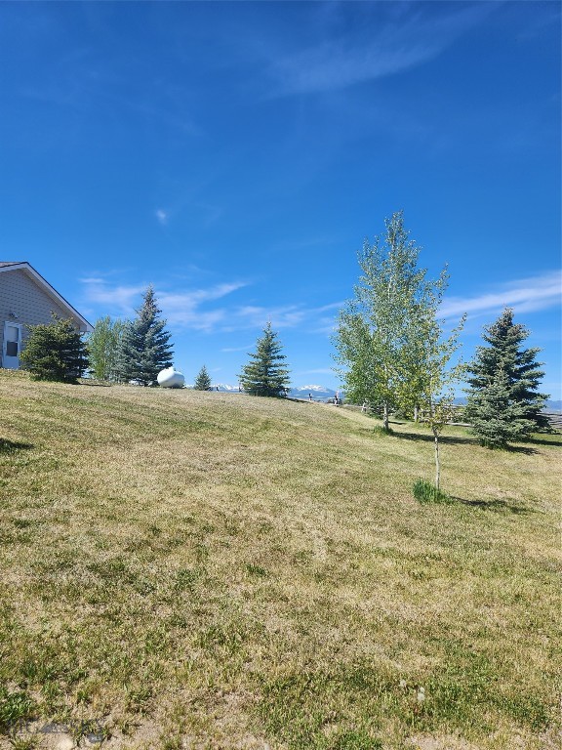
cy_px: 375
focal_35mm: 23
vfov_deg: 73.9
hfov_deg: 58.9
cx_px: 281
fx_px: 498
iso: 20
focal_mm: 5.4
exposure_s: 1/1505
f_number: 1.8
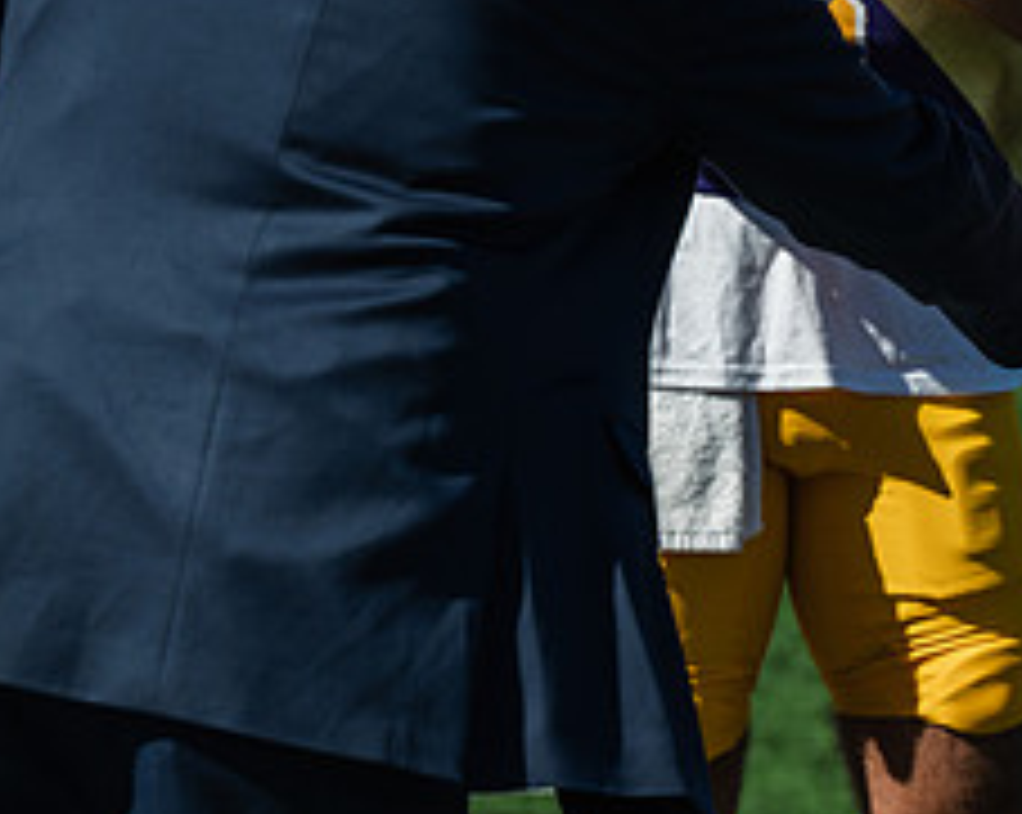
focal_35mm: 264
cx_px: 1184
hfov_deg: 7.3
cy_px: 97
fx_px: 7975
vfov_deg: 5.8
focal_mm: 110
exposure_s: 1/1600
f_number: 3.5
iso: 100
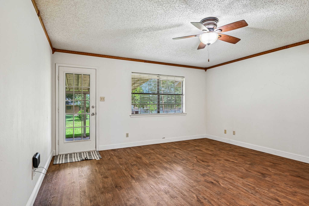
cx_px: 154
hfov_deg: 86.9
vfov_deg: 64.5
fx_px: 163
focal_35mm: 19
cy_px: 103
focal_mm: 19
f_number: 8
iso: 400
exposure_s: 1/4
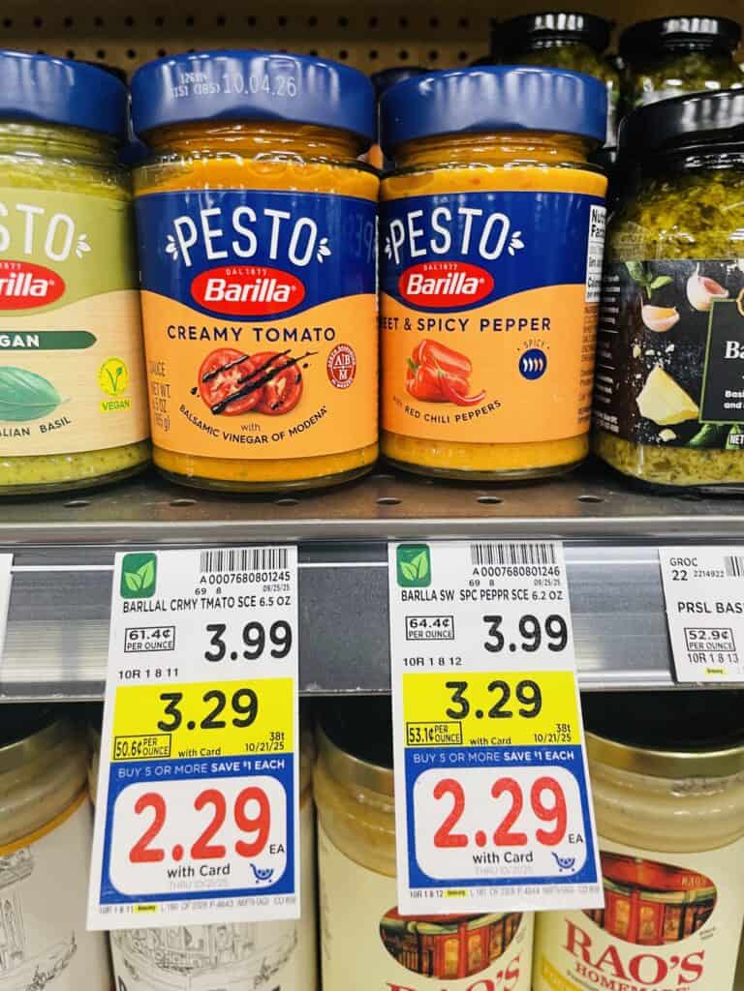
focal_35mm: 26
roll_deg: +1.2
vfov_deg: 67.3
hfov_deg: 53.1
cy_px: 496
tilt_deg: -15.2
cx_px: 372
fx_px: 745
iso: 100
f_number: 1.6
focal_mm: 4.2
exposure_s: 1/60
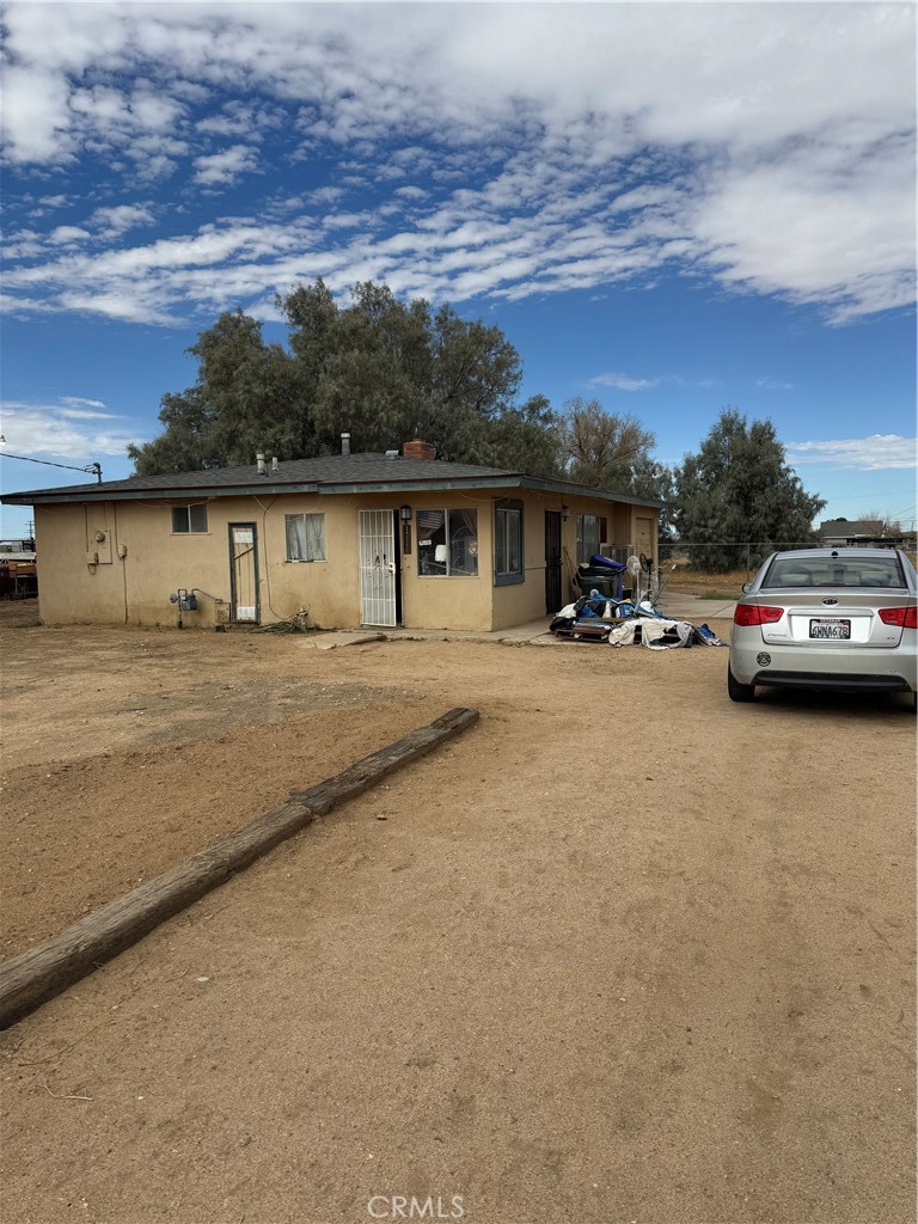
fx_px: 849
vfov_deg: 71.6
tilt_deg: -4.5
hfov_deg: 56.8
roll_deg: +0.9
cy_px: 612
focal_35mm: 24
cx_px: 459
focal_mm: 6.76
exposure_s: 1/7092
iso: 80
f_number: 1.78
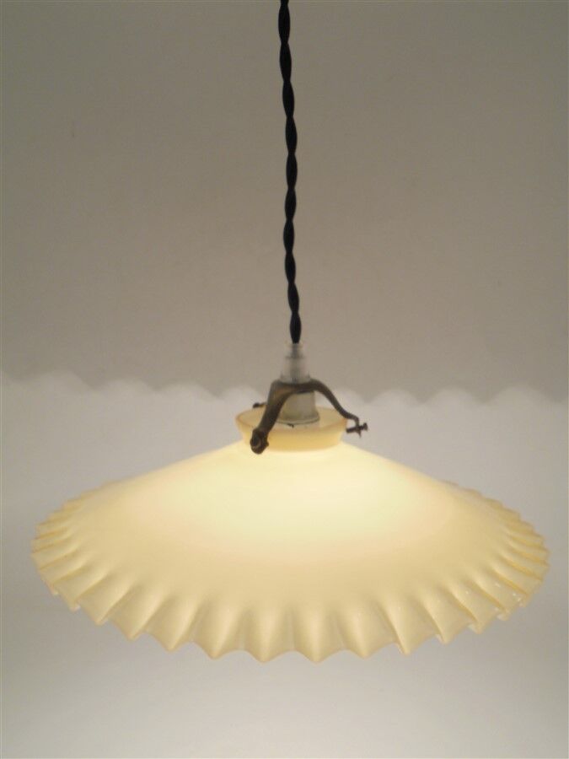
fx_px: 833
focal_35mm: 38
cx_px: 284
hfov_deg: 37.7
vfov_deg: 49.0
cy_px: 380
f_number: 4.2
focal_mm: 6.9
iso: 100
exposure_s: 1/40
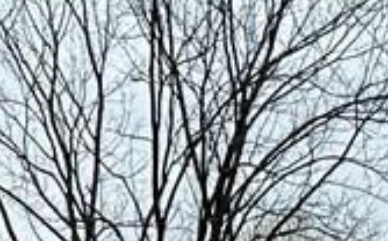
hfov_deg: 13.4
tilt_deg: -3.3
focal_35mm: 156
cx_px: 321
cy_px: 714
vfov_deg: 7.4
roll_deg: -1.3
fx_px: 1648
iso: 80
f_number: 1.78
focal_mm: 6.86
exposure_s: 1/1517
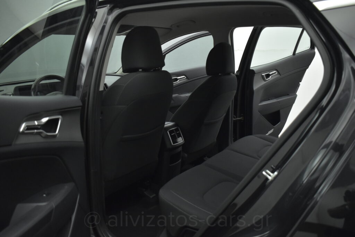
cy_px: 118
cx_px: 178
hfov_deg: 59.5
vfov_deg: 41.8
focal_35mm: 32
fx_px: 311
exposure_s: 1/125
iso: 1600
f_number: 3.8
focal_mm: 21
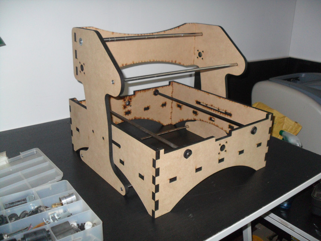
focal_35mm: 35
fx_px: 325
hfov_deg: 52.6
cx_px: 160
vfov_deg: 40.7
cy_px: 120
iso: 240
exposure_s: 1/15
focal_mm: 6.3
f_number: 7.6
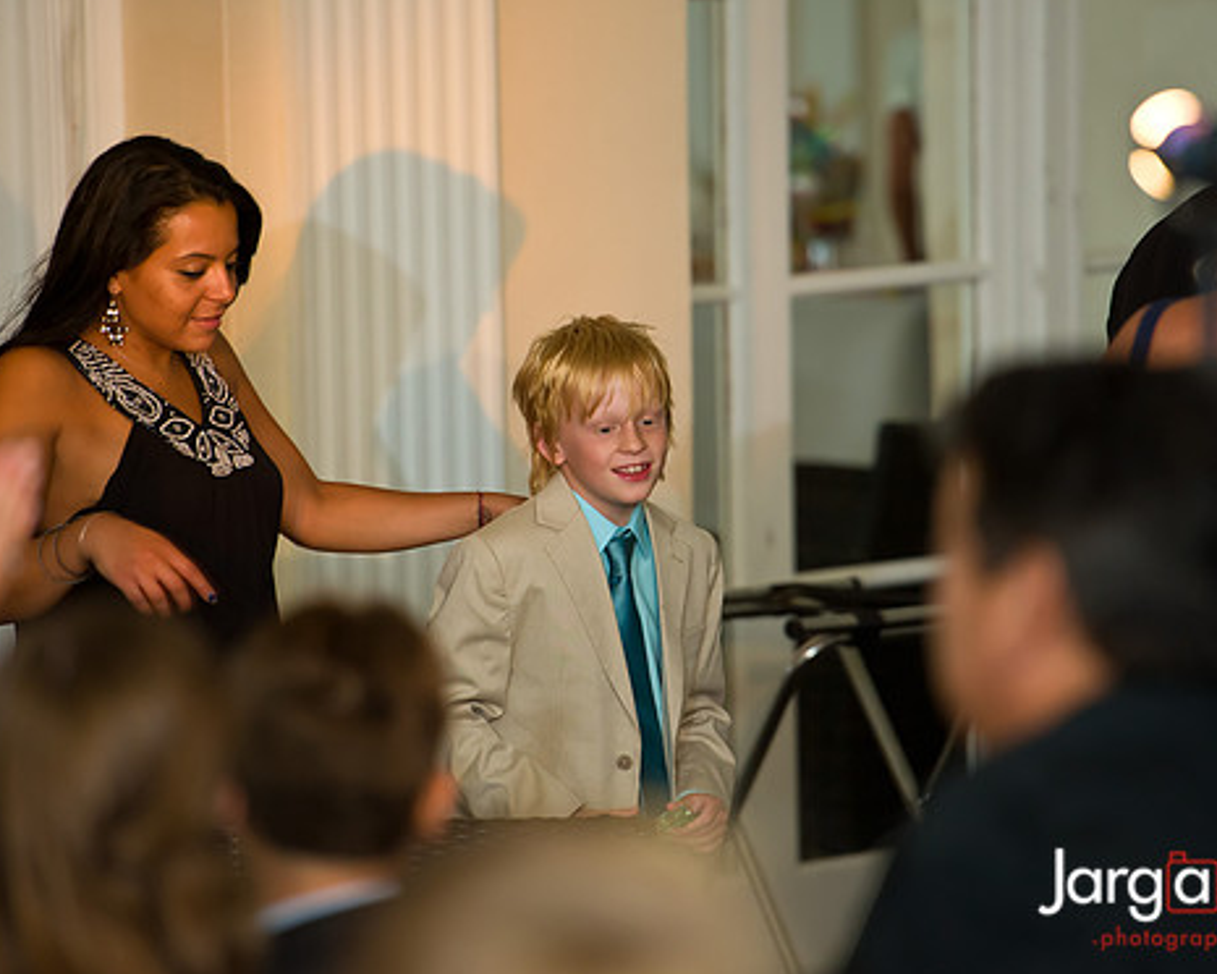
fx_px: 8428
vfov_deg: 6.6
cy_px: 482
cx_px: 636
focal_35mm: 234
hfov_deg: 8.3
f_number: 3.2
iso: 1600
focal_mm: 200
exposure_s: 1/125
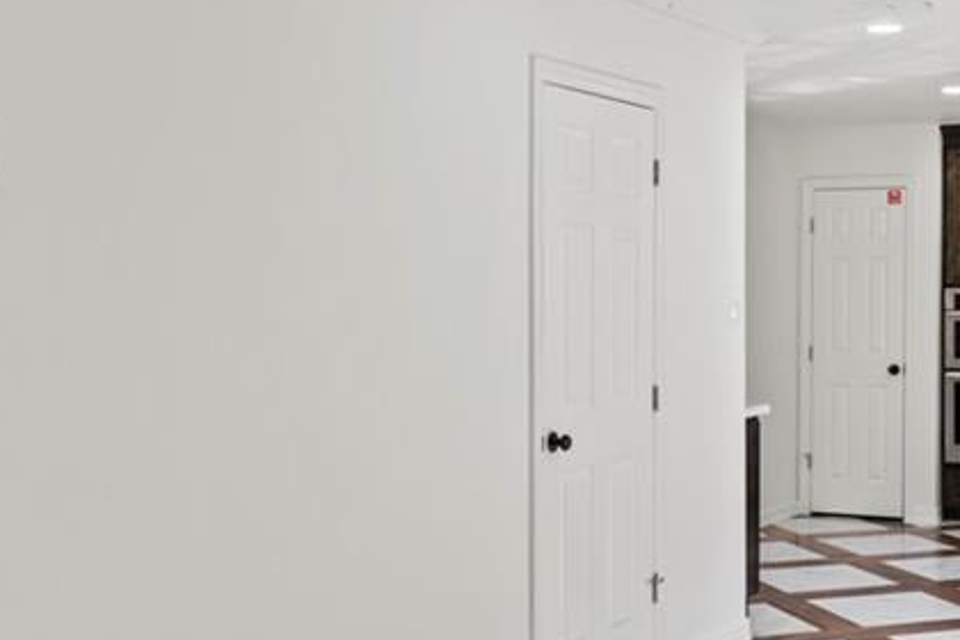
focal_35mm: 56
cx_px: 741
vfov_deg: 23.7
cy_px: 549
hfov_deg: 34.7
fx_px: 1493
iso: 320
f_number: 9
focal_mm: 23
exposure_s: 1/15
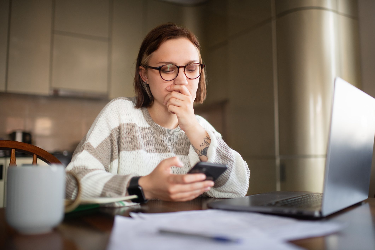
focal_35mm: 35
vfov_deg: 37.9
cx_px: 188
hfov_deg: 54.4
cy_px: 125
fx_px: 365
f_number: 1.6
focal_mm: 35
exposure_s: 1/640
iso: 800
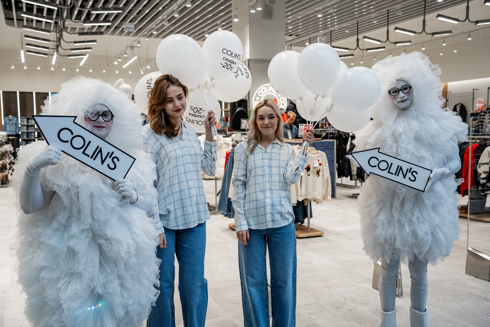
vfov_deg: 35.8
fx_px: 505
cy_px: 164
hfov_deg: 51.8
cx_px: 245
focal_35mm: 37
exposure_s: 1/250
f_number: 4
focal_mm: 37
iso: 800
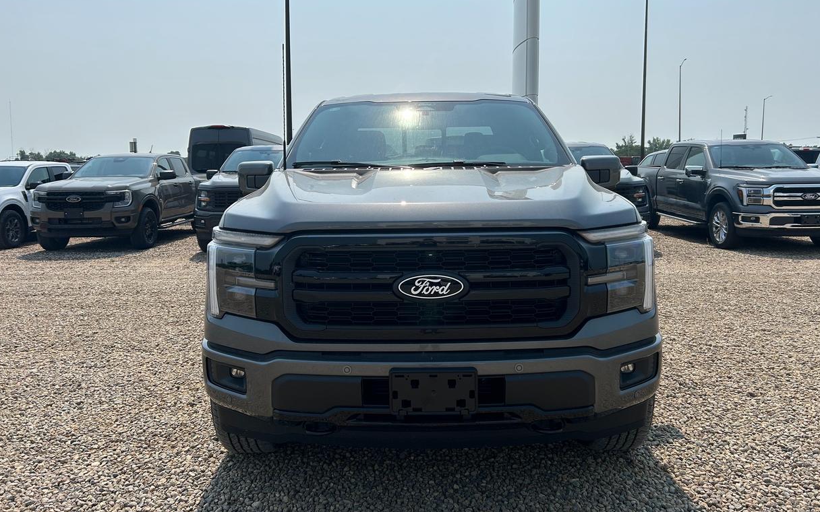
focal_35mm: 29
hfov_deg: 64.6
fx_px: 648
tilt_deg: -3.8
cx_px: 426
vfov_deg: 43.1
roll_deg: +0.2
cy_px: 222
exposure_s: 1/8696
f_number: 1.5
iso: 50
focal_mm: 5.7
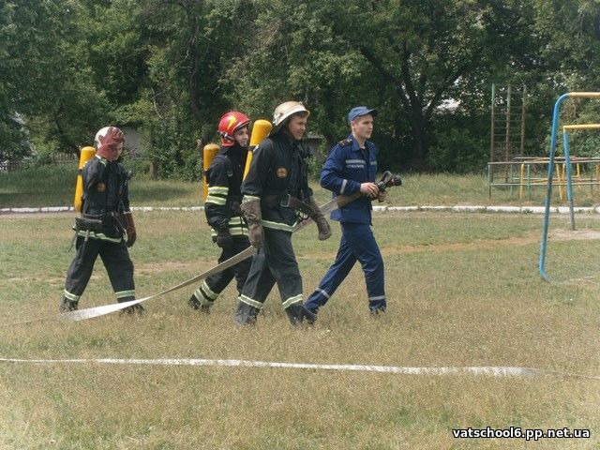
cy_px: 225
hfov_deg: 17.7
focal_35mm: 111
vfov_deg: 13.3
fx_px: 1924
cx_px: 300
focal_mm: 19.6
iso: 80
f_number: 5.8
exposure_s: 1/200
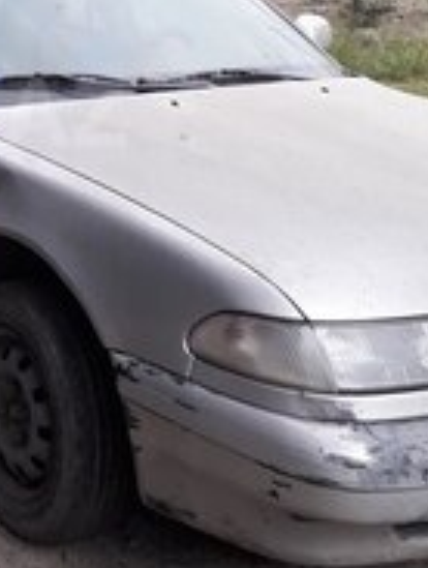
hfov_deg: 18.9
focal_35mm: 73
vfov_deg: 26.1
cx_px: -112
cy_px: 112
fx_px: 1199
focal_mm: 3.6
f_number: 1.9
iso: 40
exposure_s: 1/125
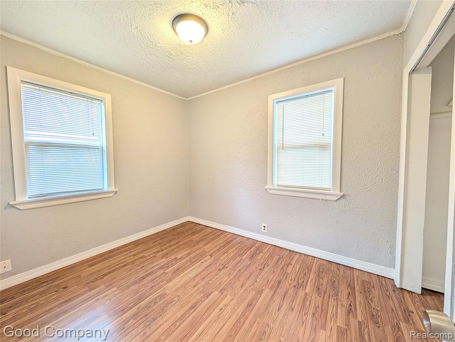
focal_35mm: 12
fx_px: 158
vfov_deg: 94.6
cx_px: 228
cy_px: 171
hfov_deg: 110.5
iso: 169
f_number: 1.7
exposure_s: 1/120
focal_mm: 2.02
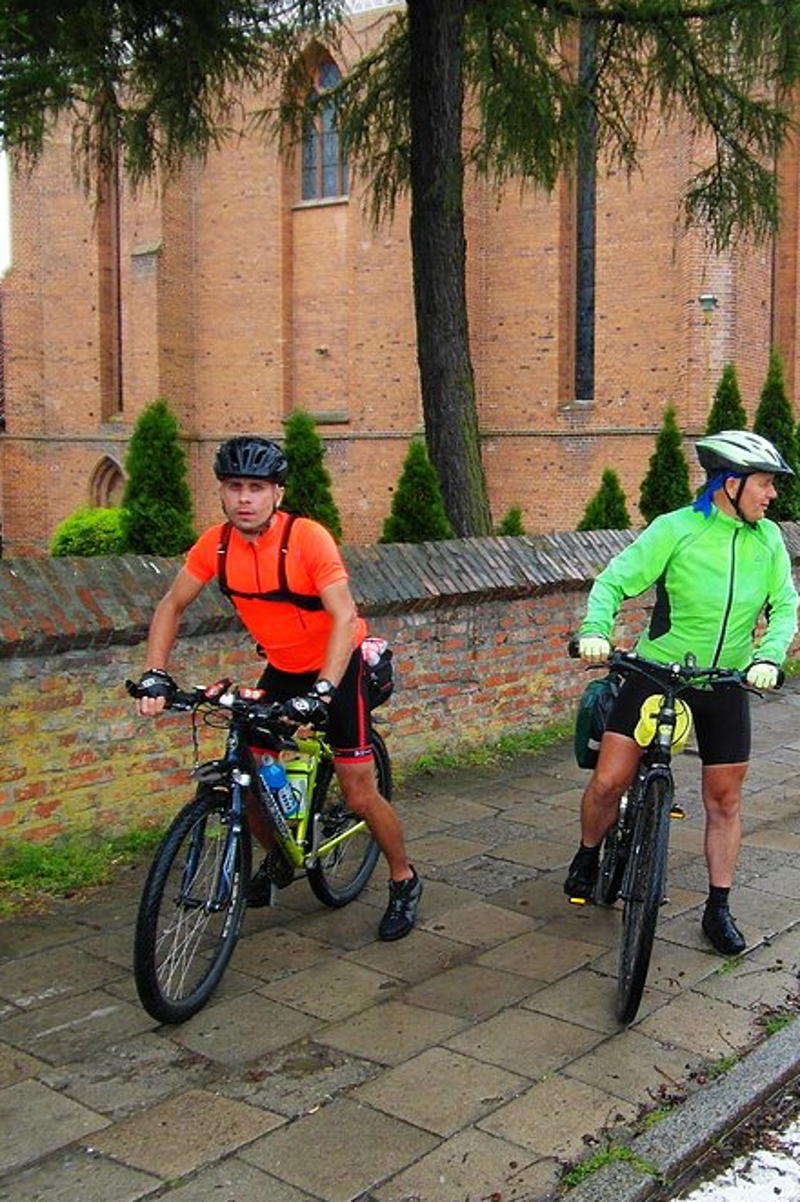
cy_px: 592
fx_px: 1134
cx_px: 656
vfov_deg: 55.8
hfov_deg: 37.3
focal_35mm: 34
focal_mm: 4
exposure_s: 1/250
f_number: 3.2
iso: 100
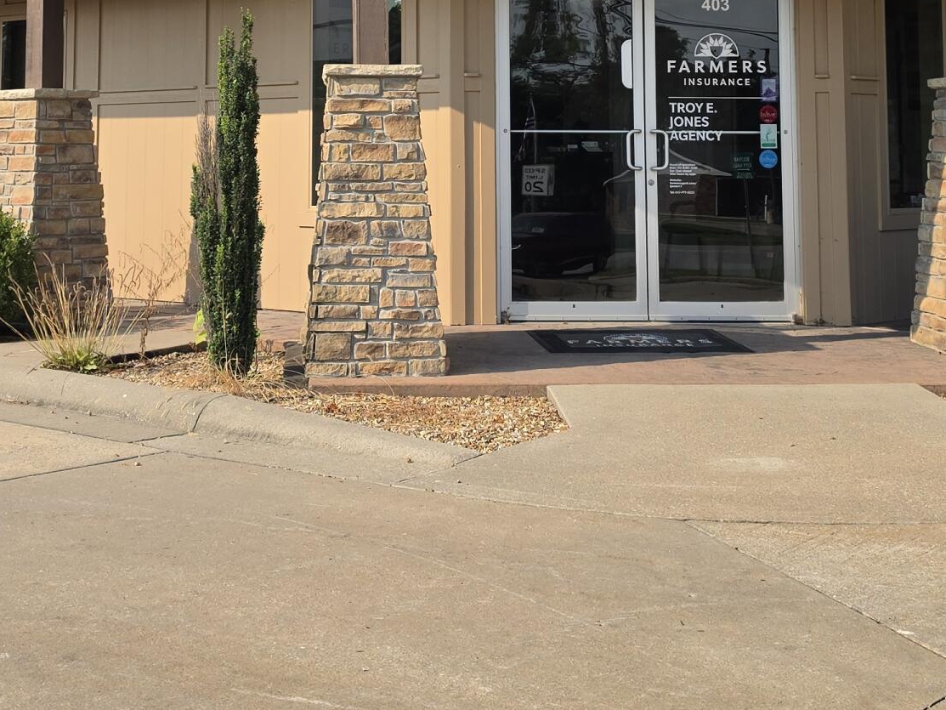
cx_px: 407
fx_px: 1695
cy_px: -16
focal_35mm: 62
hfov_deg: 31.2
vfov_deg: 22.6
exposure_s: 1/5151
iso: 64
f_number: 1.4
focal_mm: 6.5
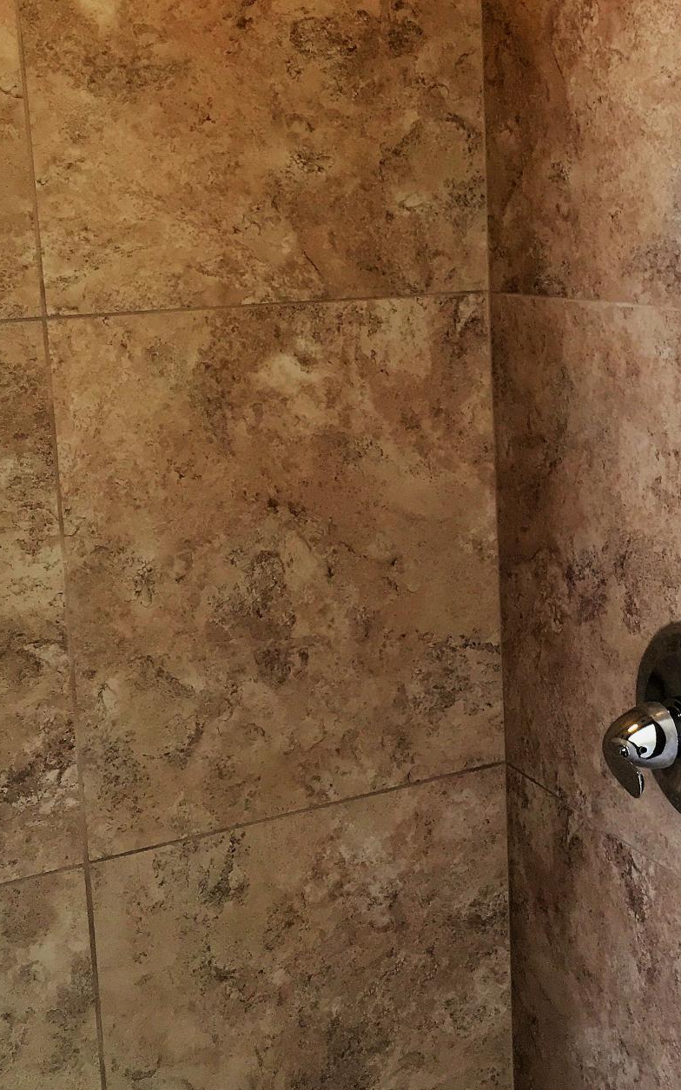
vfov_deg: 40.8
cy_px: 423
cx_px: 576
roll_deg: +1.5
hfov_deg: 25.7
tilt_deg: -8.4
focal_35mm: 49
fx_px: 1456
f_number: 2.2
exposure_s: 1/30
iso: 125
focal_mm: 4.15
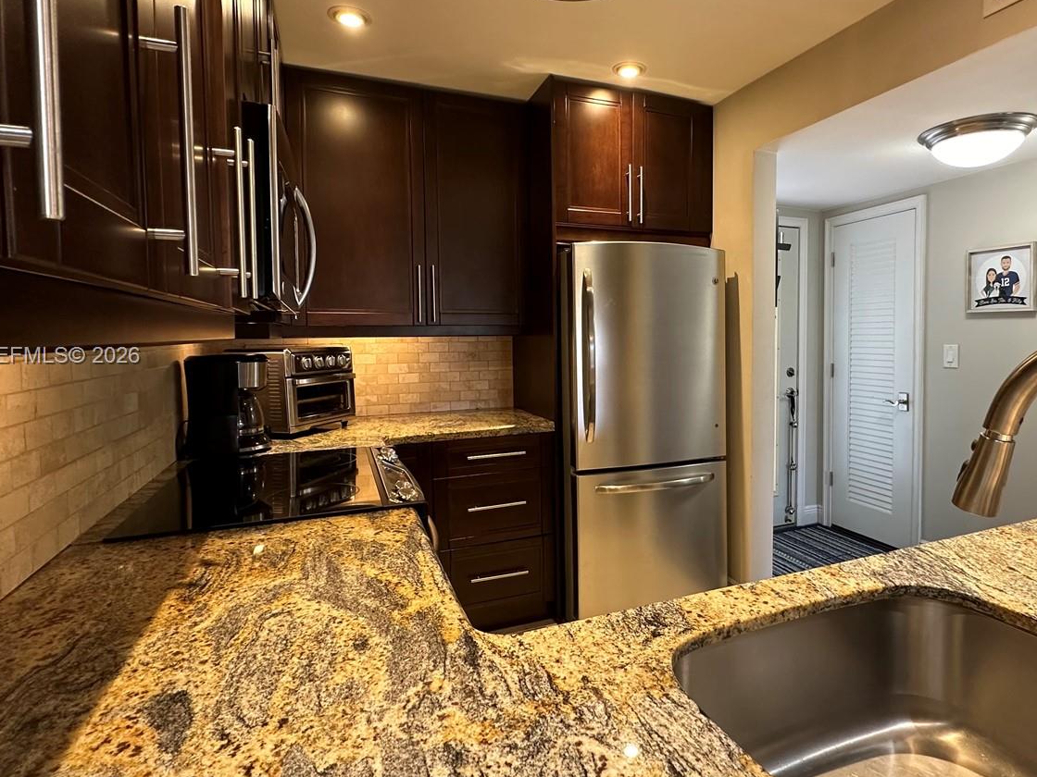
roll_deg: +0.1
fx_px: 599
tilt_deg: -2.1
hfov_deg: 81.3
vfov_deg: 65.9
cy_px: 357
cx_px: 593
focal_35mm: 20
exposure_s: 1/60
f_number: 2.2
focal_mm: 2.22
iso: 250
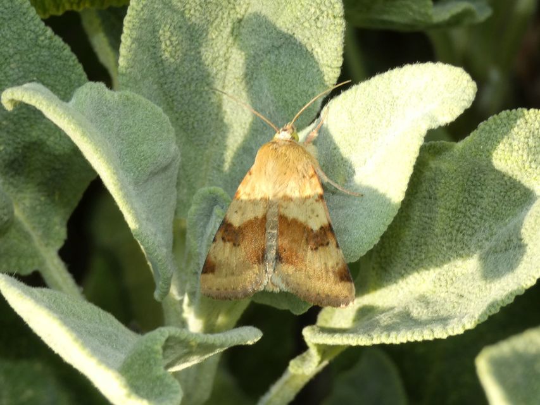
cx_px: 270
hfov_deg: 14.3
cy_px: 202
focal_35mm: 138
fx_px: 2153
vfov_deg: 10.8
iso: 100
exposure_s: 1/60
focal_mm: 24.7
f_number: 5.3
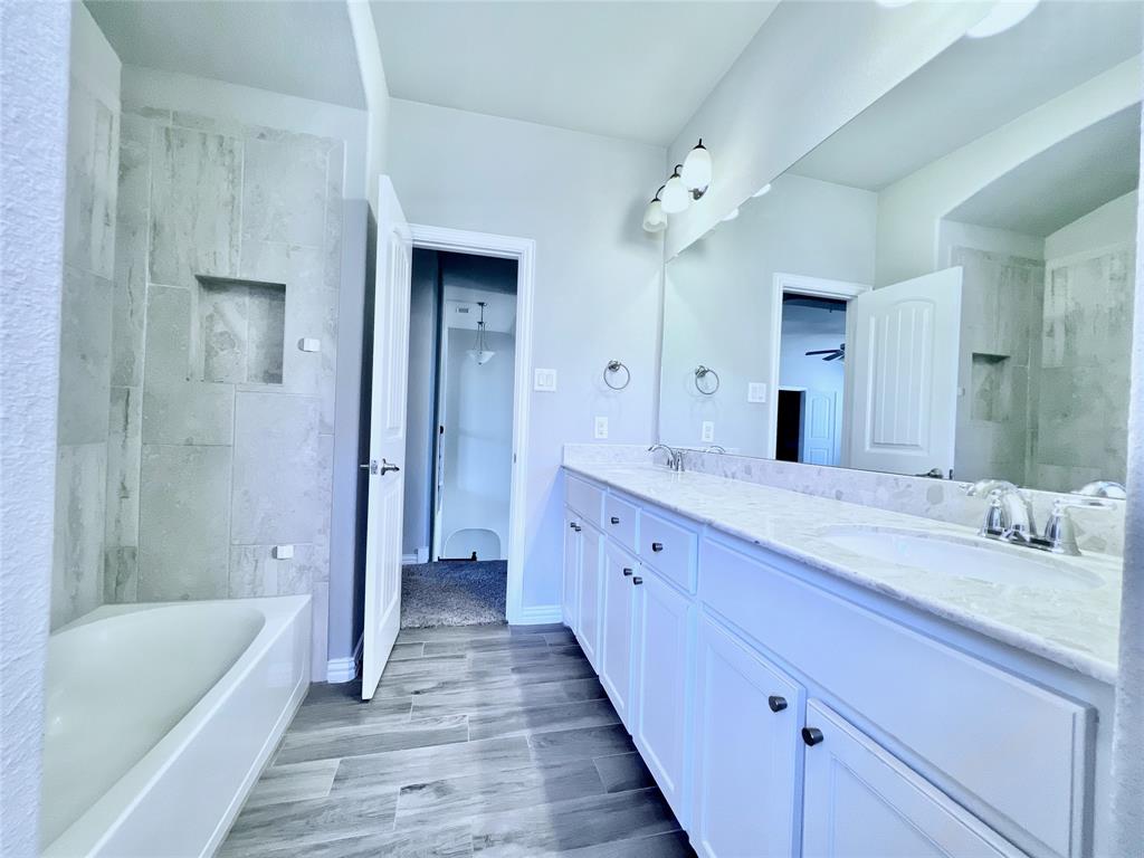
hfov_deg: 106.2
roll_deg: -1.9
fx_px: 430
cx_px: 572
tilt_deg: -1.4
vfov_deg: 89.9
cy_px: 429
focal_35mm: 13
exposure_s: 1/120
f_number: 1.8
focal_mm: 1.57
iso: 160
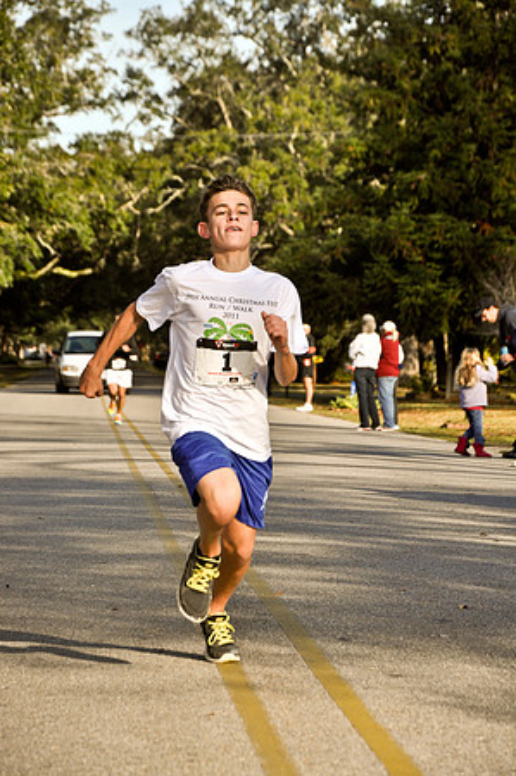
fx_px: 3394
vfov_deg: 13.1
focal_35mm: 158
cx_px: 258
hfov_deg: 8.7
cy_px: 388
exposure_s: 1/1000
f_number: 8
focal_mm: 105
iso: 400
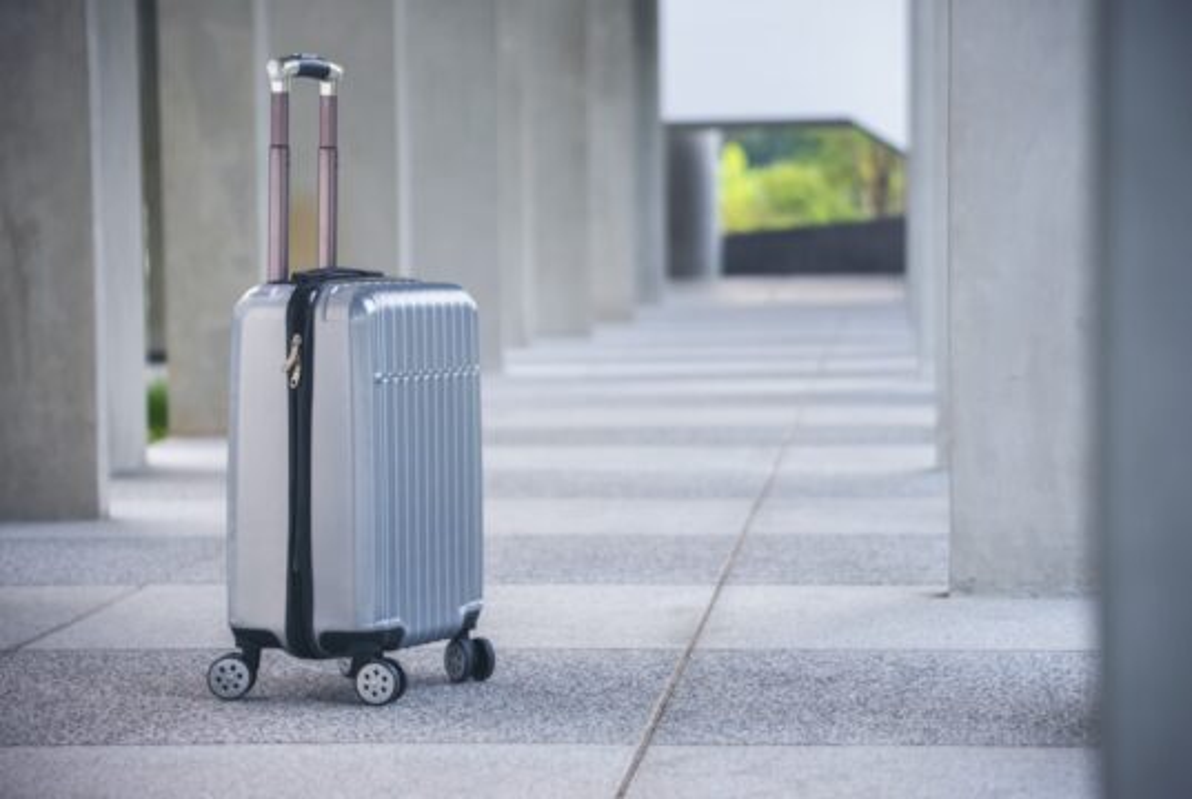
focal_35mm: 102
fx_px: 3383
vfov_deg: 13.5
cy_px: 400
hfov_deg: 20.0
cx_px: 596
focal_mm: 102
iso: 2000
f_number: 4.2
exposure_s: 1/320
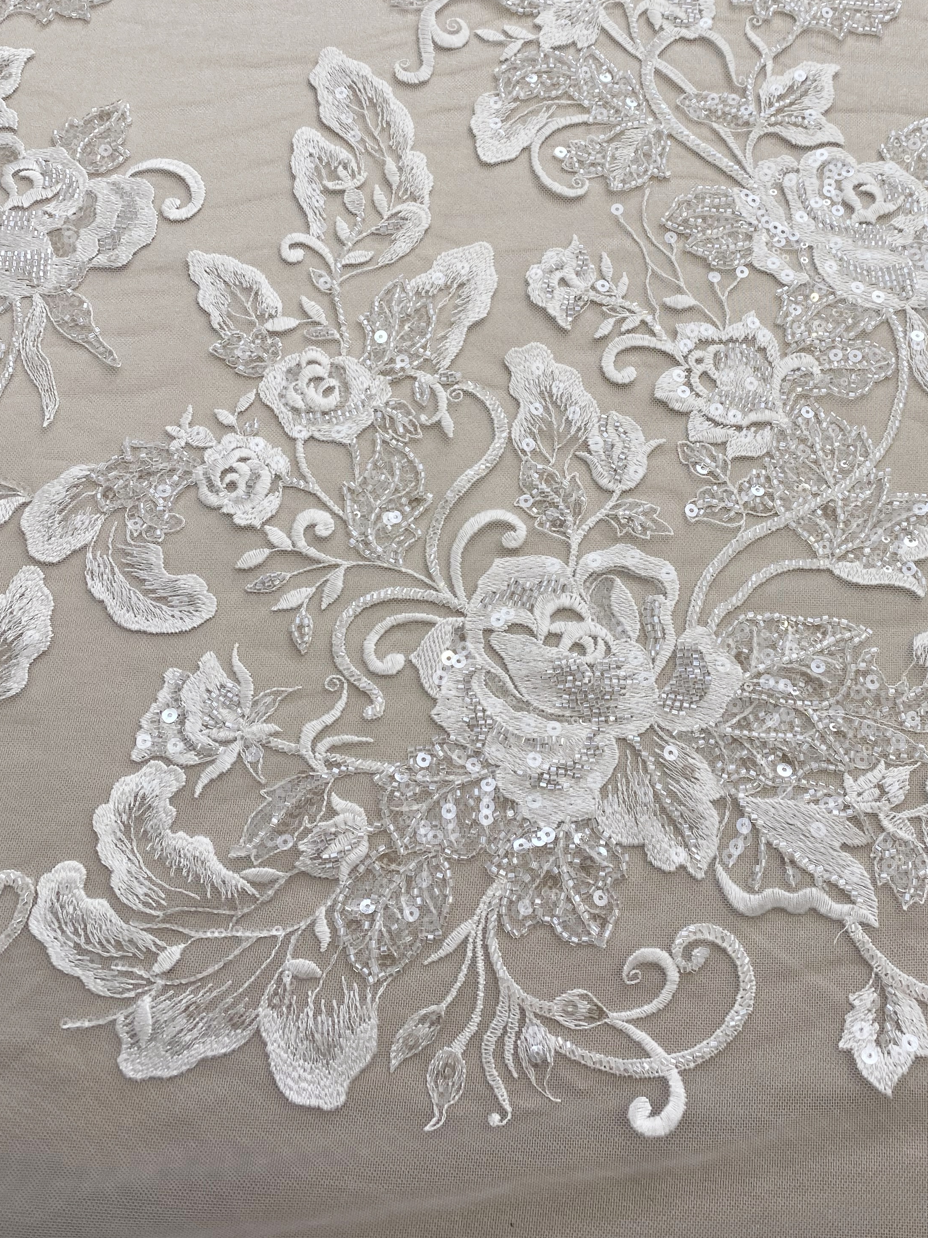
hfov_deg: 39.4
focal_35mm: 36
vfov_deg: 50.5
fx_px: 1287
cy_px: 418
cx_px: 577
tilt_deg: -67.0
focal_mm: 4.25
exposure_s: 1/151
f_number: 1.8
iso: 32
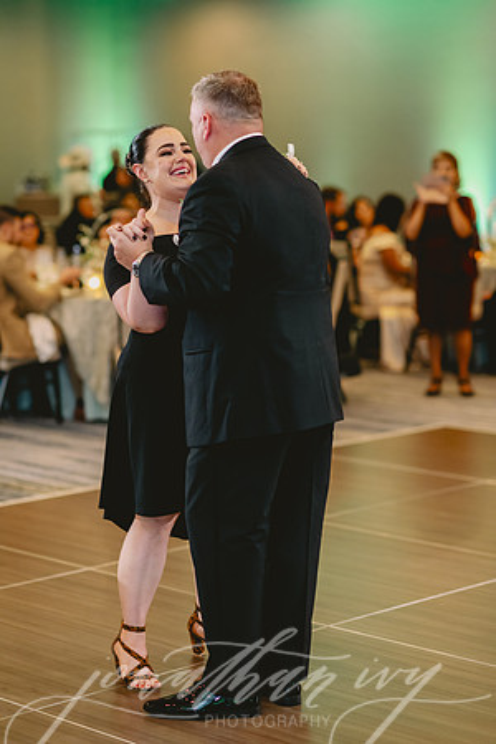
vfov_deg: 23.9
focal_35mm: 85
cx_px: 248
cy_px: 372
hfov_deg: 16.1
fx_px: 1757
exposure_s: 1/125
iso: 2500
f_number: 2
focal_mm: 85
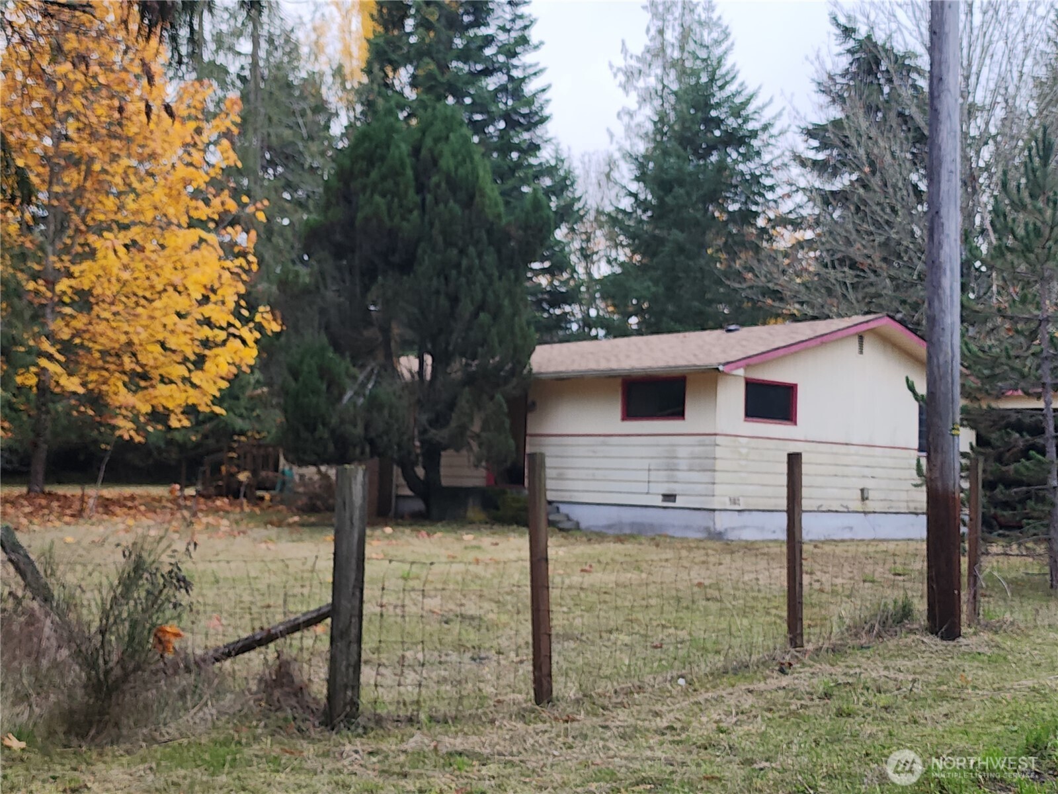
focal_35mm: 23
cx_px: 529
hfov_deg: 73.9
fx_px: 703
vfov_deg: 58.9
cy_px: 397
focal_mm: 6.4
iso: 25
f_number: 1.8
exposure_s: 1/120
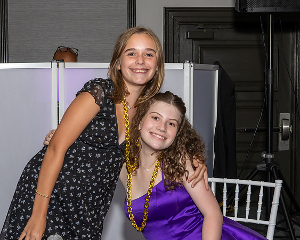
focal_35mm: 75
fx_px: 665
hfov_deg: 25.4
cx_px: 127
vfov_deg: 20.4
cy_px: 118
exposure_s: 1/250
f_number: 7.1
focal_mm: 40
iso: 1000
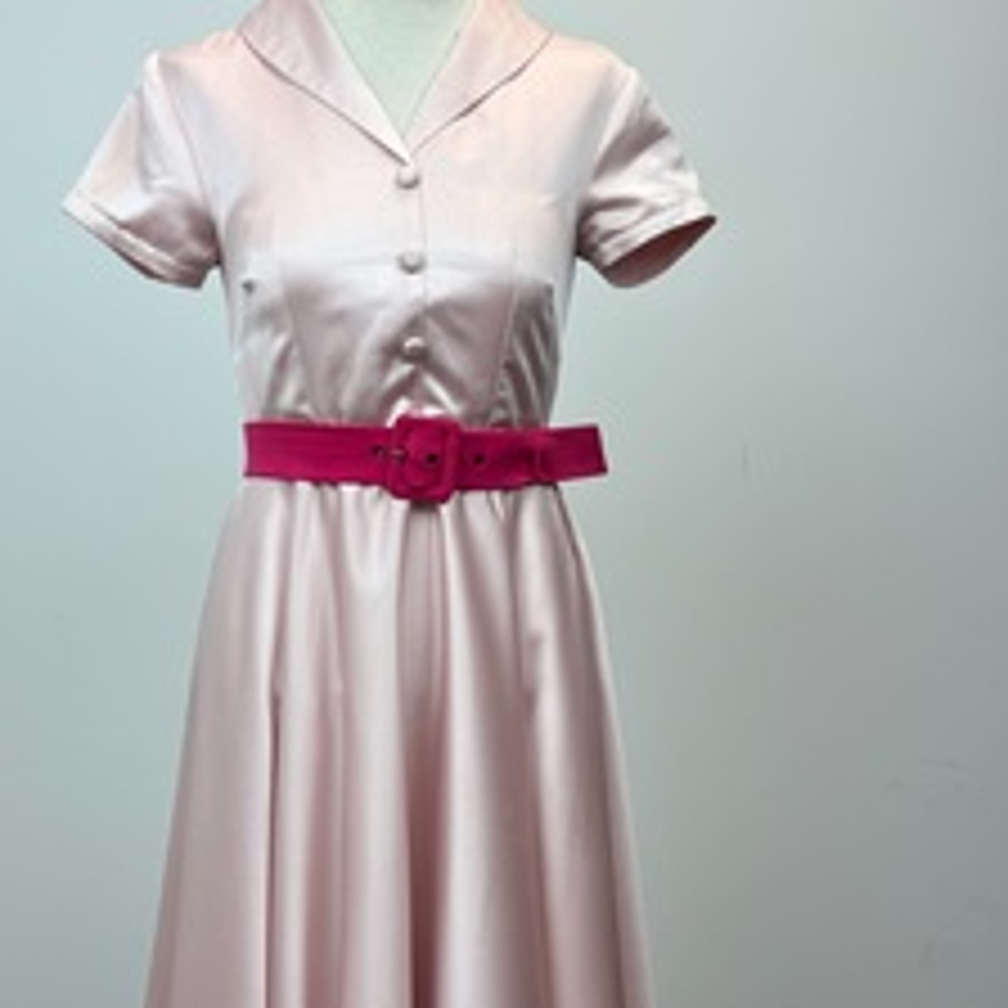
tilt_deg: -11.0
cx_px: 405
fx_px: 1351
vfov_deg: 40.4
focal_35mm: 41
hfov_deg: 40.7
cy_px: 680
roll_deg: -0.6
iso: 40
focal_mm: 5.96
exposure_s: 1/193
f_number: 1.6
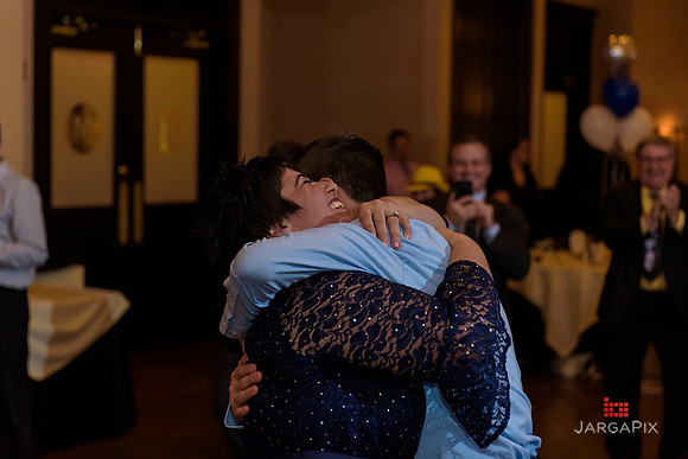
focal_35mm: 66
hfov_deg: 30.5
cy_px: 230
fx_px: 1262
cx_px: 344
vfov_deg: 20.6
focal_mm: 66
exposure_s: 1/125
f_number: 3.2
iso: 1250
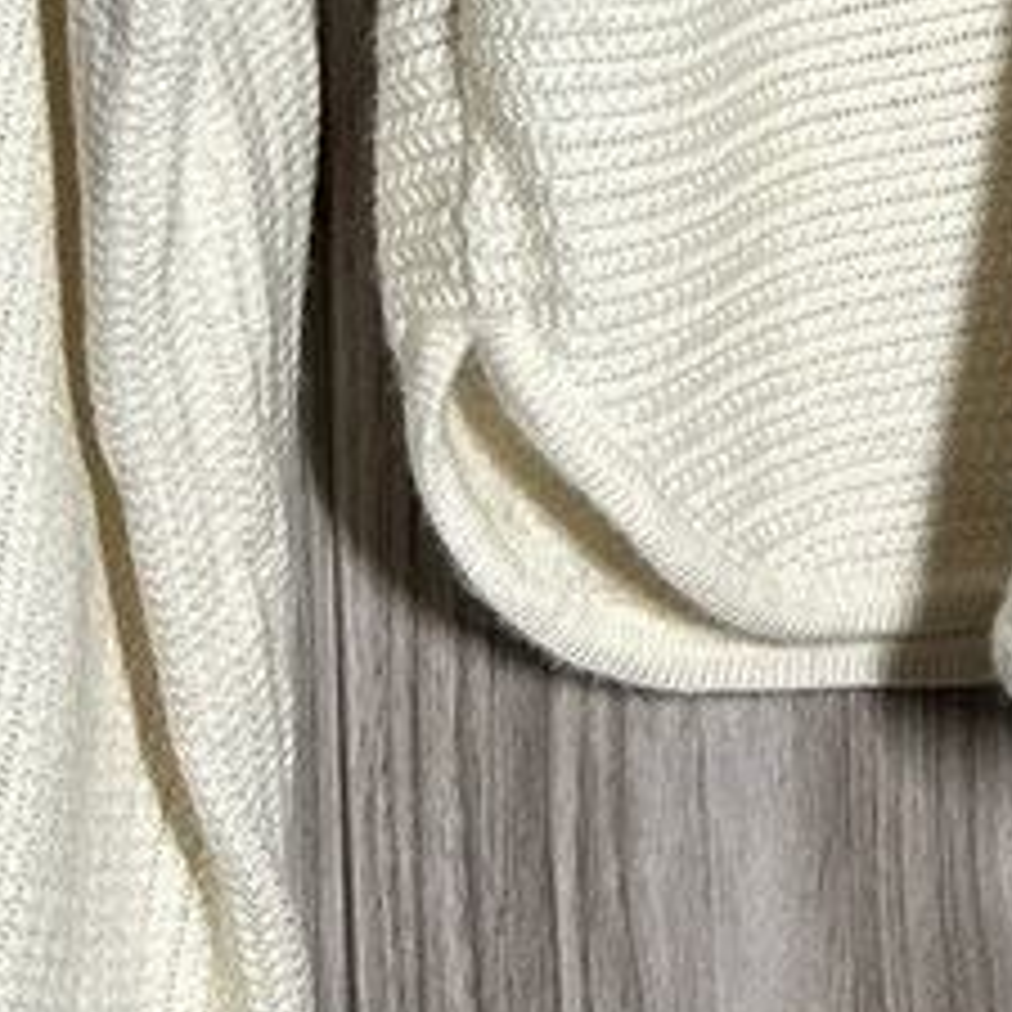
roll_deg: +1.4
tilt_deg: +1.3
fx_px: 4498
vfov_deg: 11.8
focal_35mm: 136
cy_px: -825
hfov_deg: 12.3
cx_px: 1448
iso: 125
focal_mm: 5.7
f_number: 1.5
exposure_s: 1/120
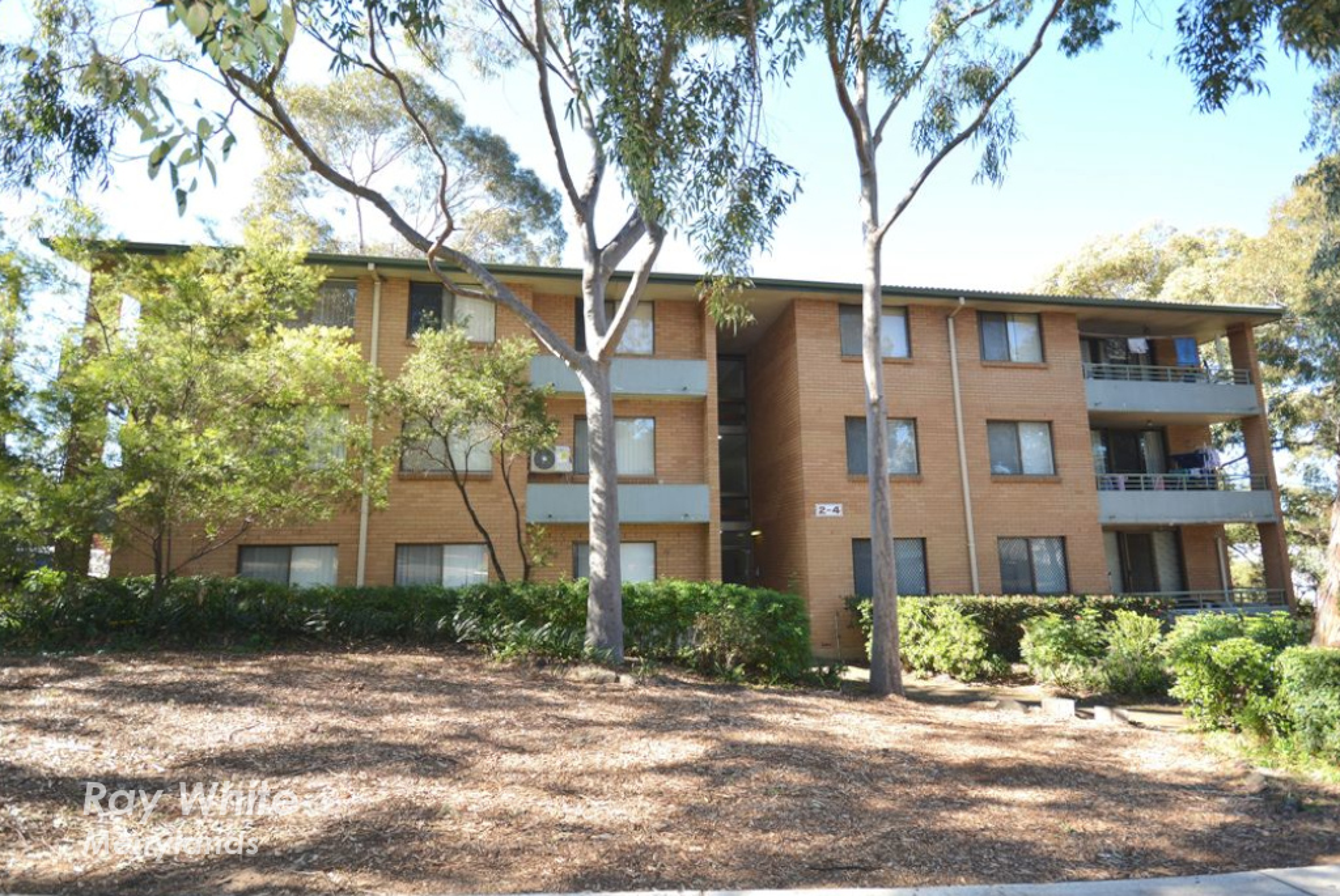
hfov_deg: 100.3
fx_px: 559
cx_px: 670
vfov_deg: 77.5
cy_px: 448
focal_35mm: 15
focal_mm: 10
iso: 220
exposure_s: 1/60
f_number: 4
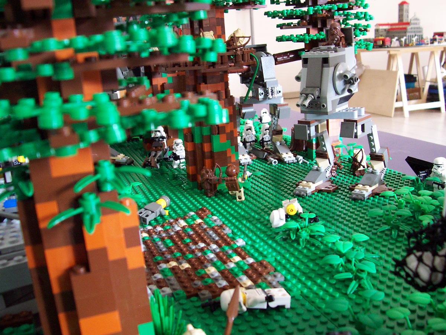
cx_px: 223
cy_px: 168
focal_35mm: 37
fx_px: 477
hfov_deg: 50.1
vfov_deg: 38.7
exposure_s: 1/20
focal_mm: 5.6
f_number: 2.8
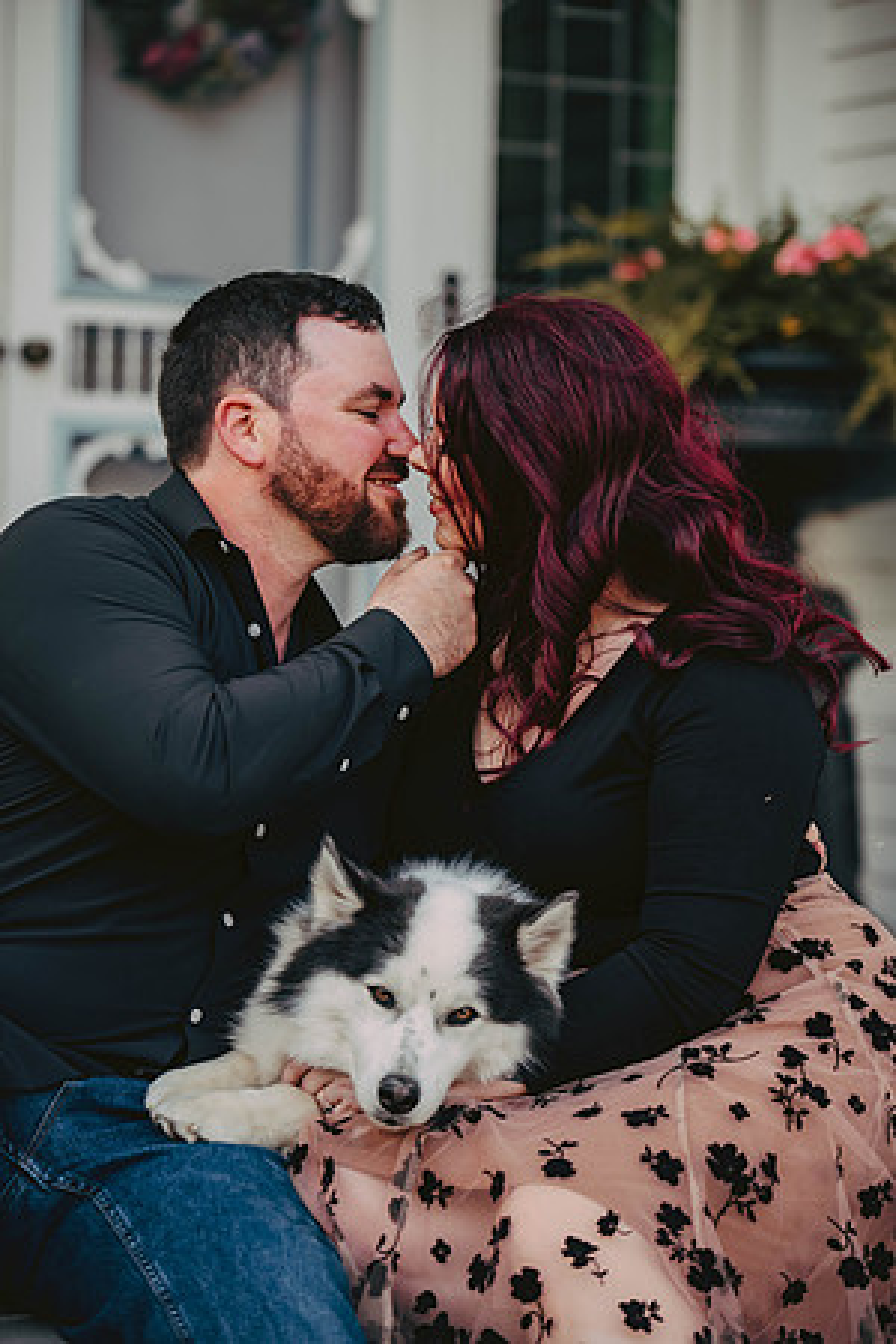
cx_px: 448
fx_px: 4106
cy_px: 672
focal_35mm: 110
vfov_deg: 18.6
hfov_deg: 12.5
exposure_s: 1/320
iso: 400
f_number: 2.8
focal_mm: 110
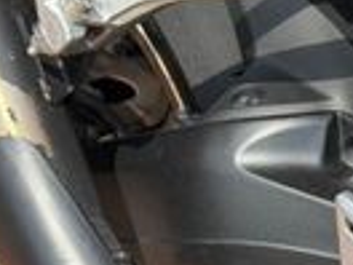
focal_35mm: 232
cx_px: 695
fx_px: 2366
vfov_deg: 6.4
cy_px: 289
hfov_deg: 8.1
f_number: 1.78
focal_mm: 6.76
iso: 100
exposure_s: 1/2342
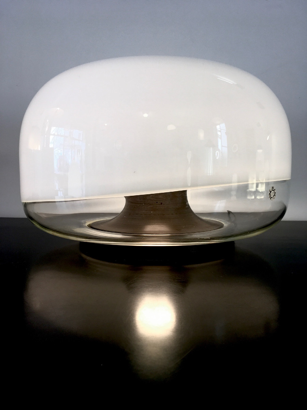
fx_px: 343
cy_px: 205
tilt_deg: -3.6
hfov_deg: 48.2
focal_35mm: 29
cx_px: 154
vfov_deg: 61.7
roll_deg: -0.5
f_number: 2.2
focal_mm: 4.15
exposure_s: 1/100
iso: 40
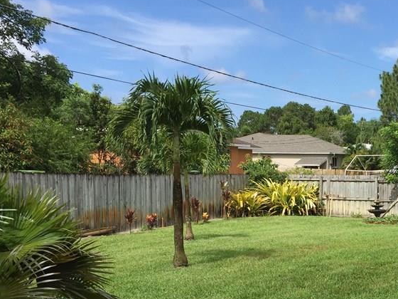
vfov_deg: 26.7
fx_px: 609
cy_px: 263
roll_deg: -1.2
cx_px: 350
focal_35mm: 53
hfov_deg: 34.4
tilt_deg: -6.8
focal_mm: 4.15
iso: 32
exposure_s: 1/1799
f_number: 2.2
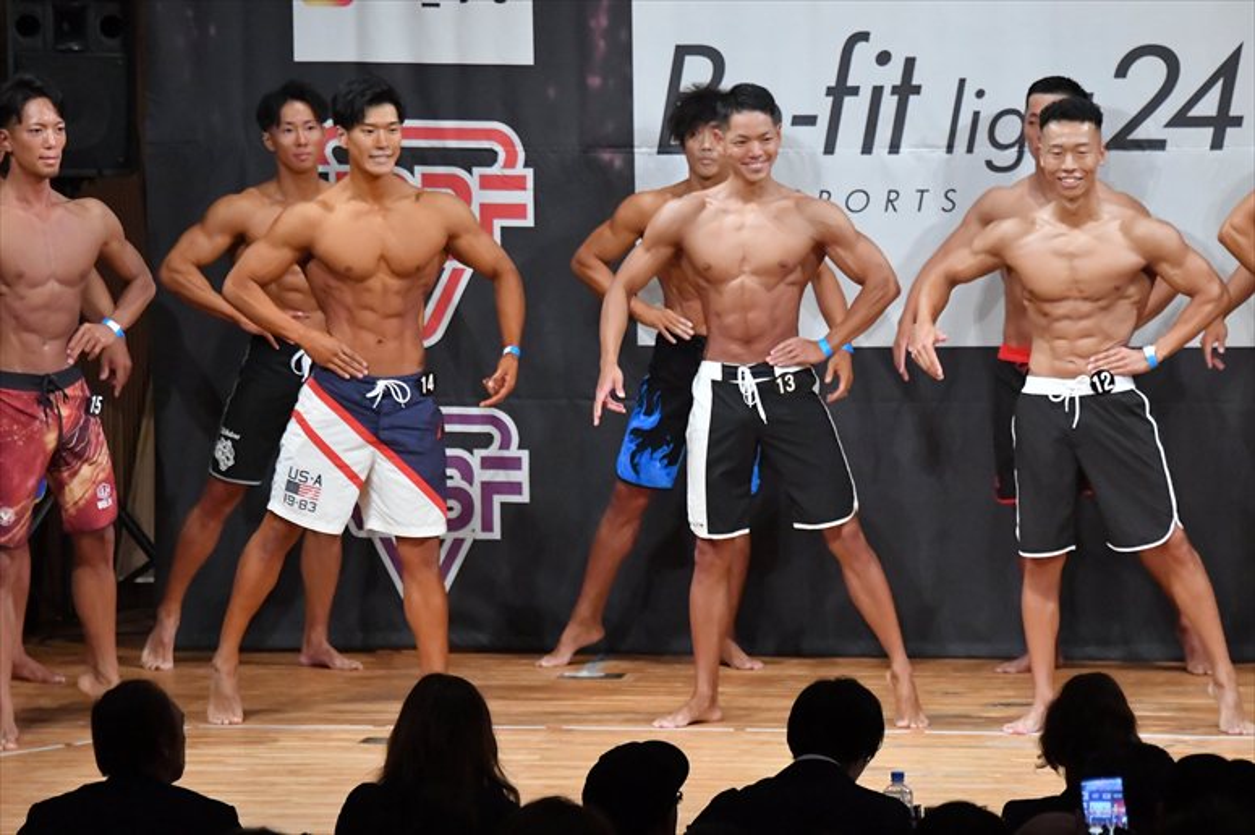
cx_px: 628
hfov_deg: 8.6
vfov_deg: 5.7
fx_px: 8363
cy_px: 418
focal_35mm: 240
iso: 10000
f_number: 5.6
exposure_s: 1/400
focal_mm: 160
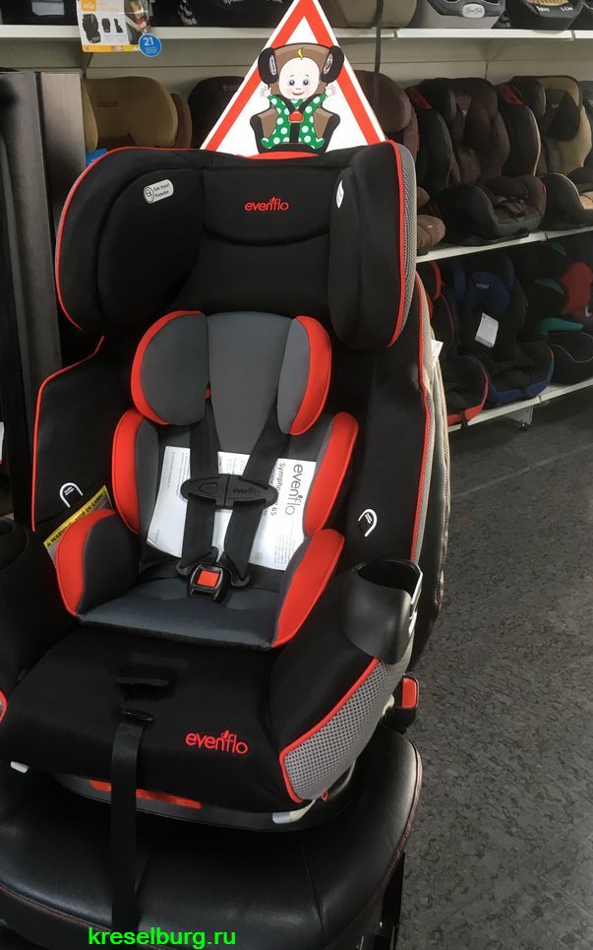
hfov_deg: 37.0
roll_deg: -0.1
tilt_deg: -24.0
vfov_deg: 56.7
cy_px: 461
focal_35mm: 34
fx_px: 879
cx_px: 220
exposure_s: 1/33
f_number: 2.2
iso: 64
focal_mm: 4.15
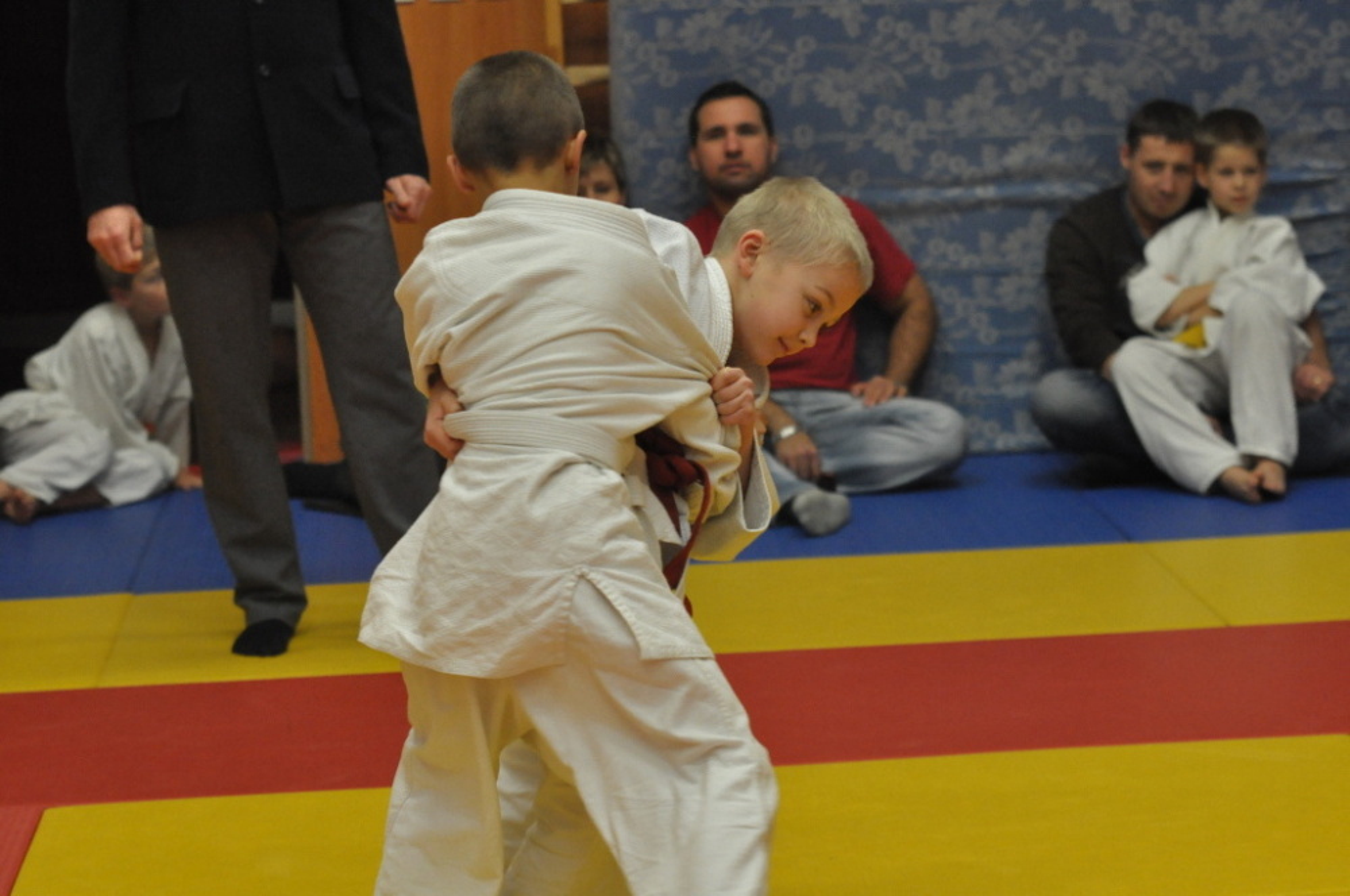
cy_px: 448
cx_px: 675
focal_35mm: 105
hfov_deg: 19.5
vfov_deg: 13.0
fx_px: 3932
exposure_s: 1/250
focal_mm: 70
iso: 1600
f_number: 4
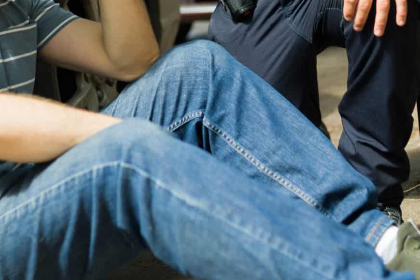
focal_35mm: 103
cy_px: -61
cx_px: 177
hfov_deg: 19.8
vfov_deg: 12.9
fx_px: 1202
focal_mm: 35
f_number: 1.8
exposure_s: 1/400
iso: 100
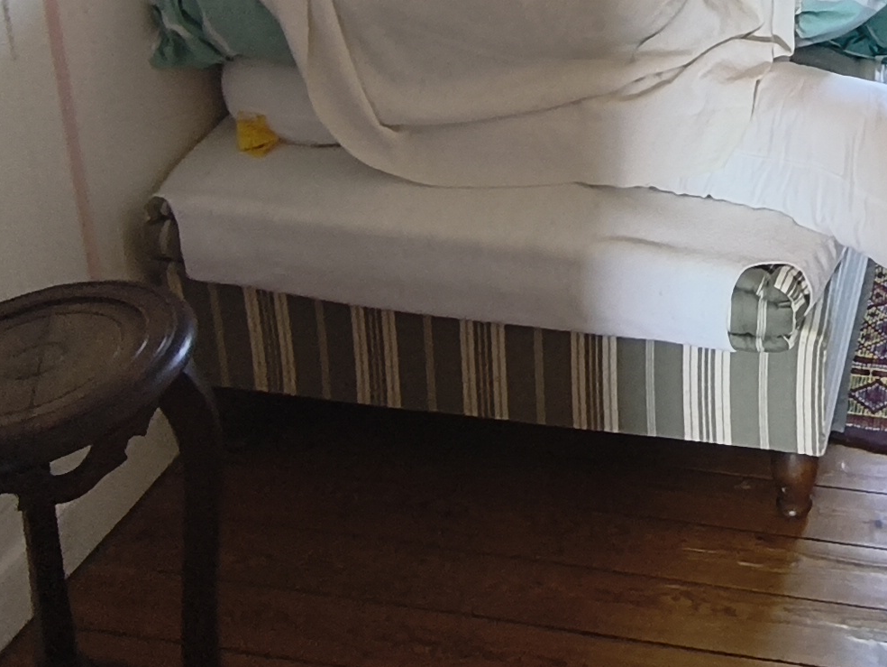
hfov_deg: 35.2
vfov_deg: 25.9
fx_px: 1282
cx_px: 849
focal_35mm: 50
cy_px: -144
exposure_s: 1/50
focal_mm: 1.65
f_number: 2.2
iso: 80
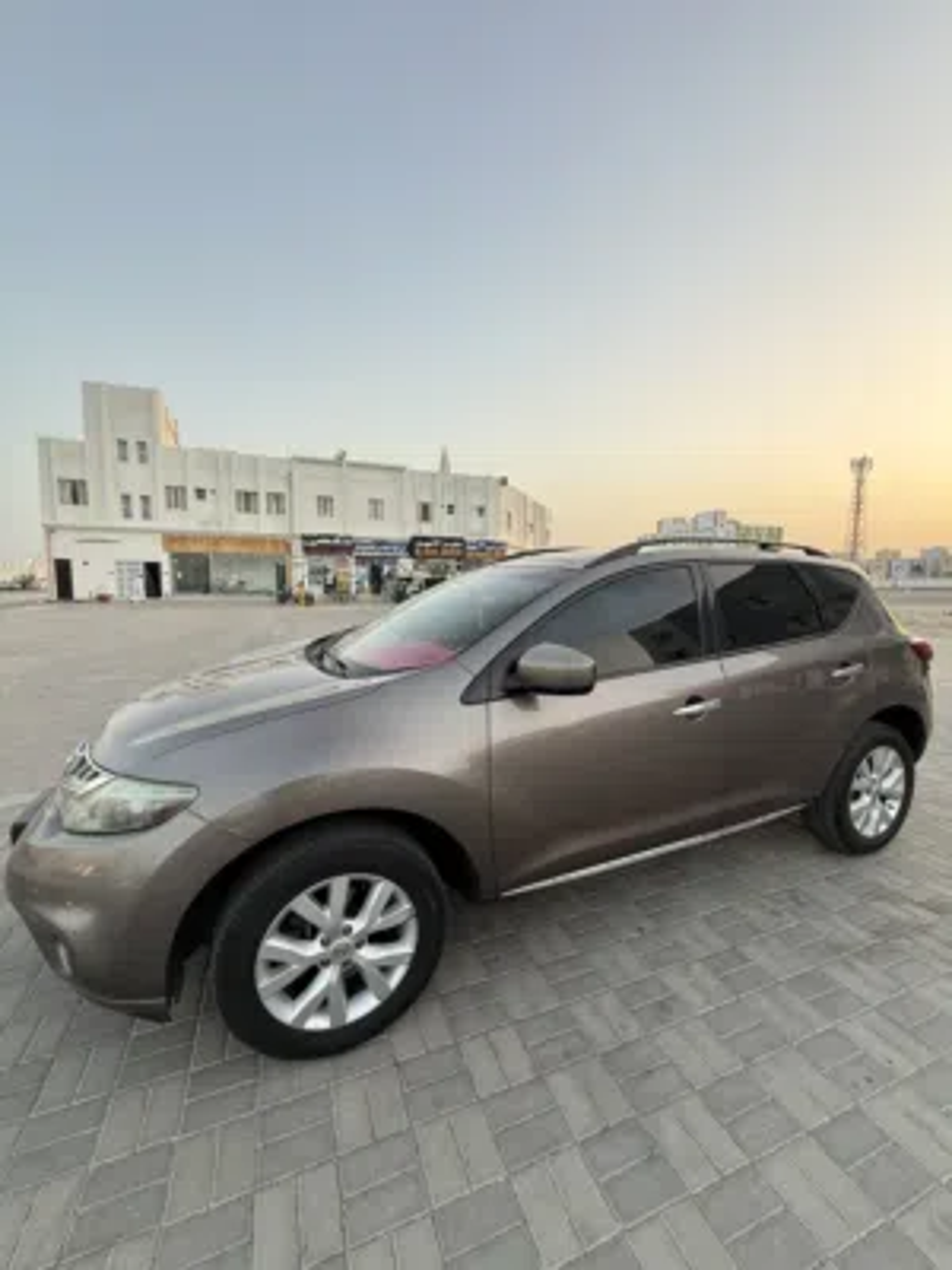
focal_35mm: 14
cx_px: 476
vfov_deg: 102.1
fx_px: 513
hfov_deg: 85.7
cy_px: 635
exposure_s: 1/99
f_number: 2.2
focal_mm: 2.22
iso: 40
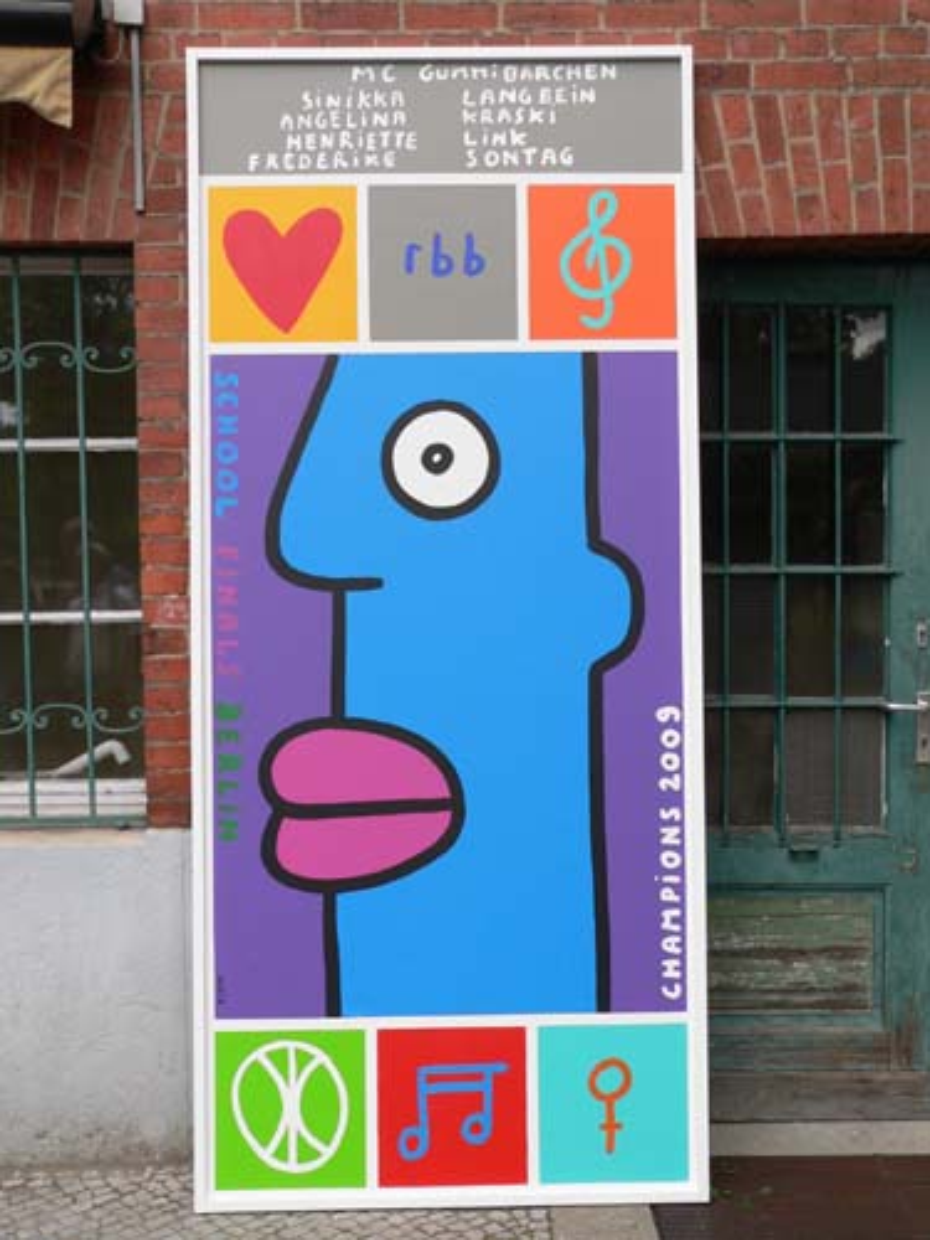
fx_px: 1648
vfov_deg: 41.2
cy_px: 620
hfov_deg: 31.5
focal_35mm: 46
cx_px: 465
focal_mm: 7.6
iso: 80
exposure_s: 1/200
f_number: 4
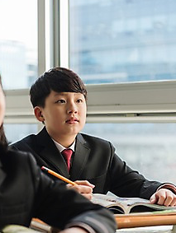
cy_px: 156
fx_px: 643
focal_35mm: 95
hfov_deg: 15.6
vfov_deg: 20.5
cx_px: 79
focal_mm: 70
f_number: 2.8
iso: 320
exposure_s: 1/400
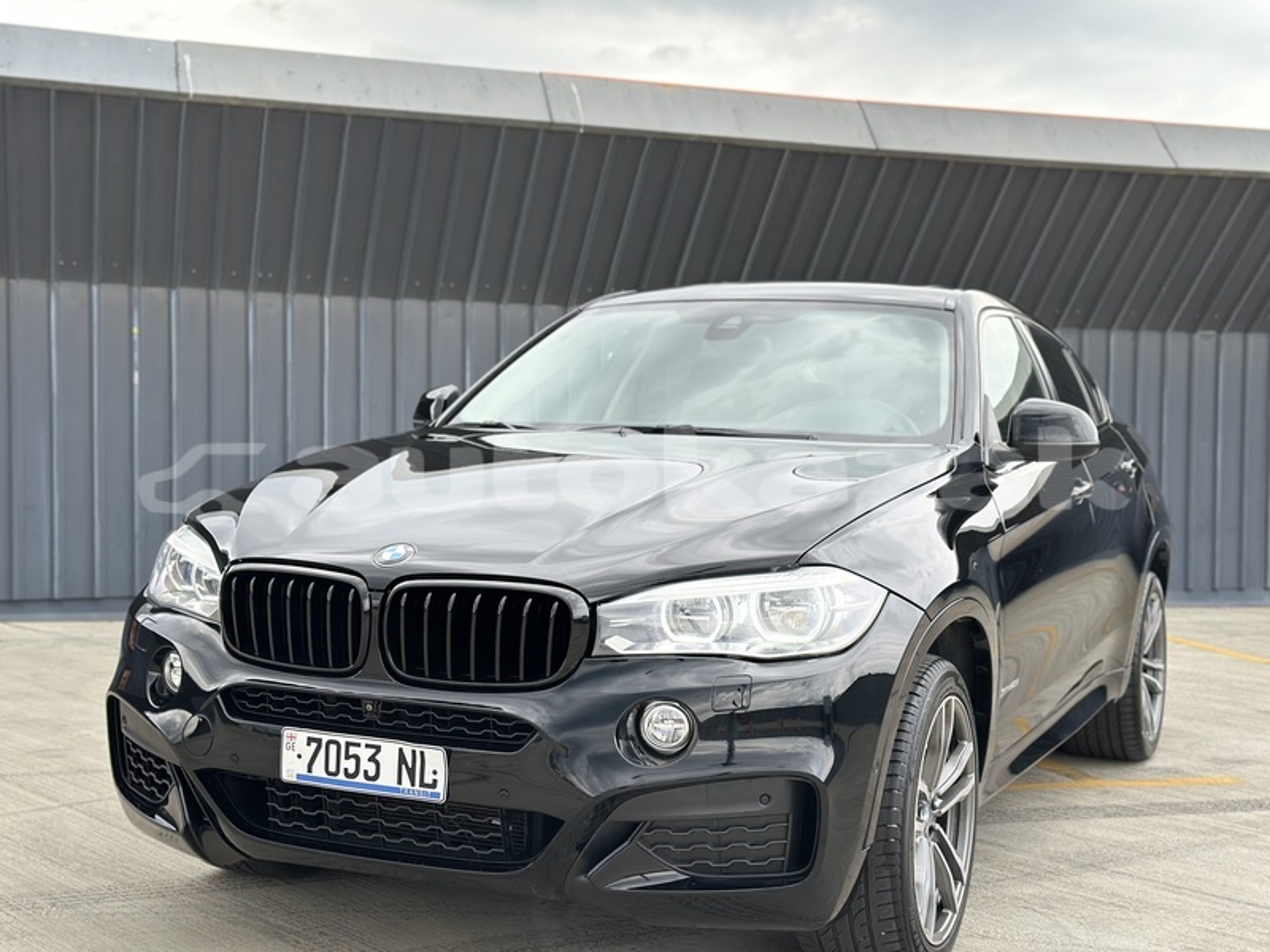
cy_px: 476
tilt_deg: -1.1
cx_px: 635
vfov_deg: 30.3
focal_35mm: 48
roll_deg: -0.1
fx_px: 1761
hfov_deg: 39.7
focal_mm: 6.86
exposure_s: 1/830
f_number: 1.78
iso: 80
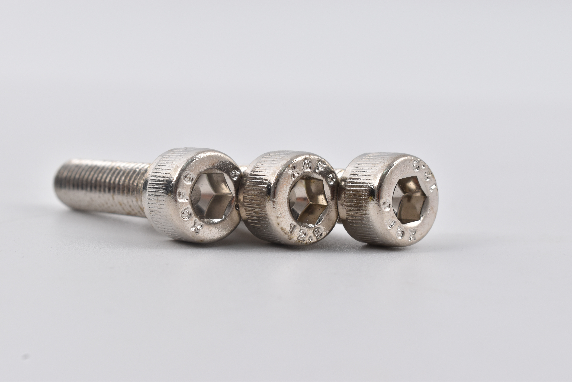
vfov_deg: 16.6
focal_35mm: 82
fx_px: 1311
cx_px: 286
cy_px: 191
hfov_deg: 24.6
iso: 320
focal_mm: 55
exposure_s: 1/60
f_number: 13
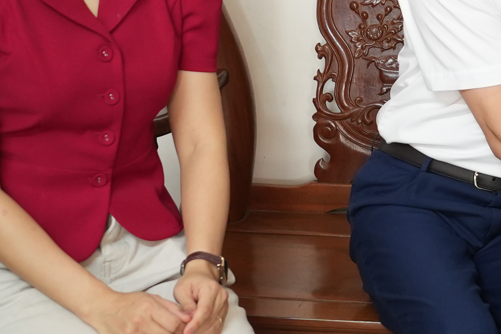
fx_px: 1656
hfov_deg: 16.5
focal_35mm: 119
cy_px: 21
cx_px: 607
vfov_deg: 11.4
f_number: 2.8
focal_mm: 24
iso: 1250
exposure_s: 1/80
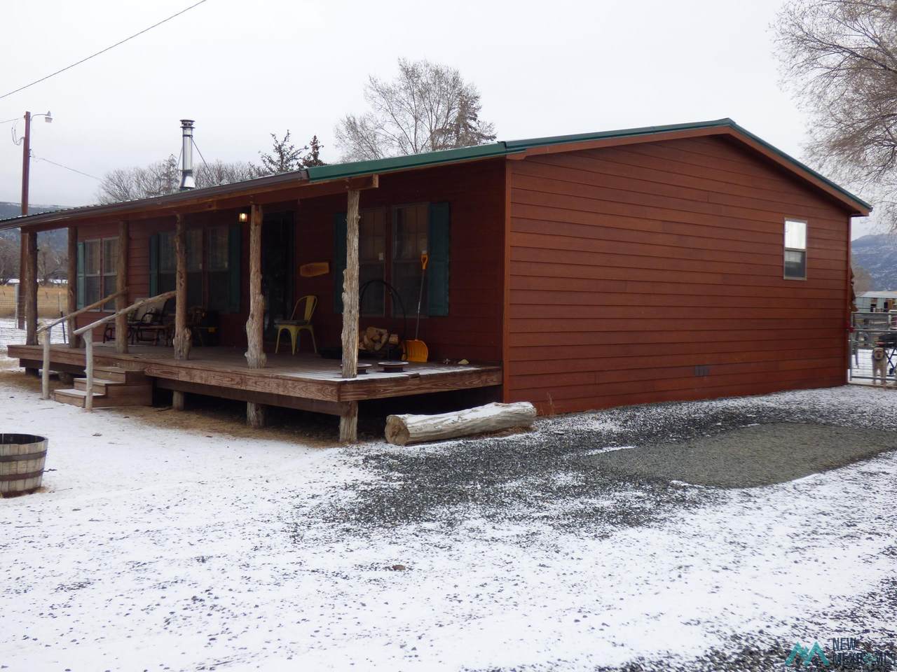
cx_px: 448
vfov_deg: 38.7
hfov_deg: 50.1
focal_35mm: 37
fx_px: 959
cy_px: 336
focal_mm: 6.47
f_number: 3.5
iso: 100
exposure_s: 1/500
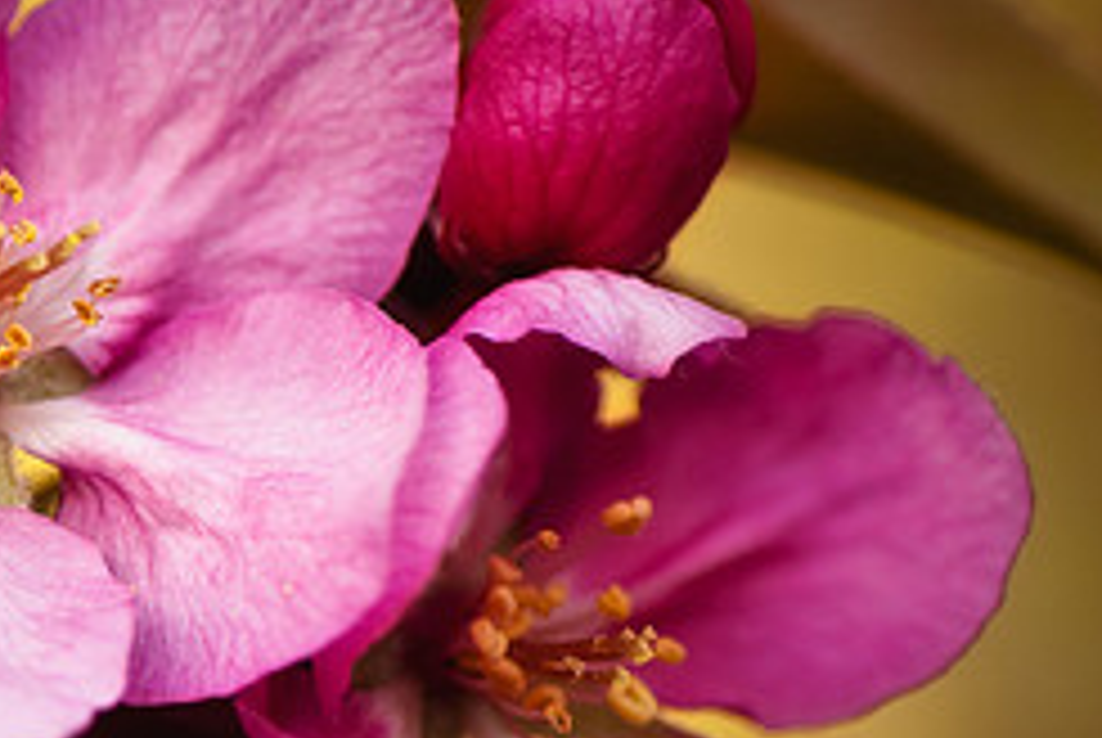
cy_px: 470
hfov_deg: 5.5
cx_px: -126
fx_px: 11406
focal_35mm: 372
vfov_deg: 3.7
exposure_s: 1/125
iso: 200
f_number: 5.6
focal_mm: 105
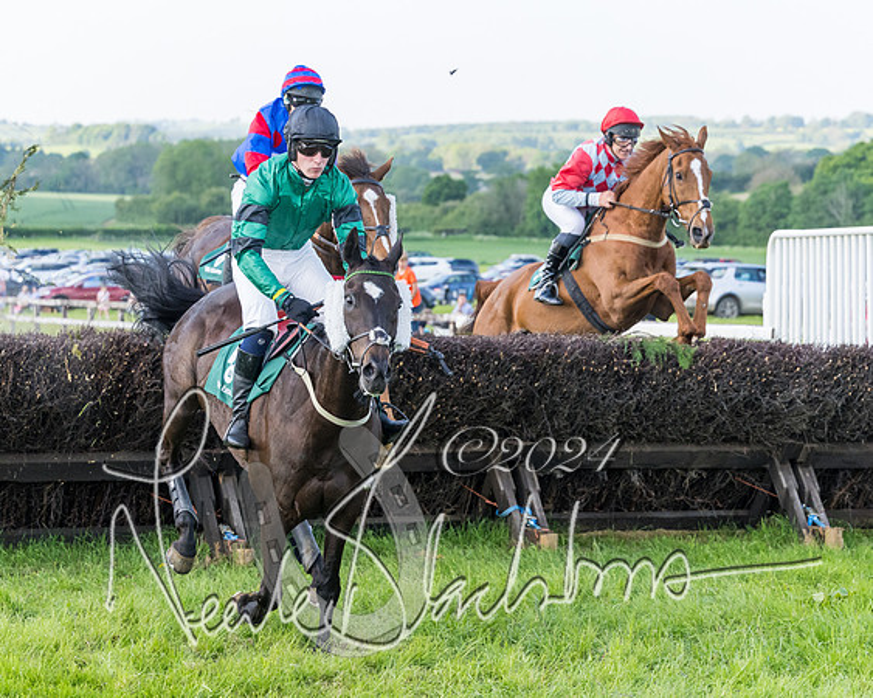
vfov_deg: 13.1
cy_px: 398
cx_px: 400
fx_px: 3045
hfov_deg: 16.3
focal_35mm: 118
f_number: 4
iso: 800
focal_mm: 70
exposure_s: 1/2500
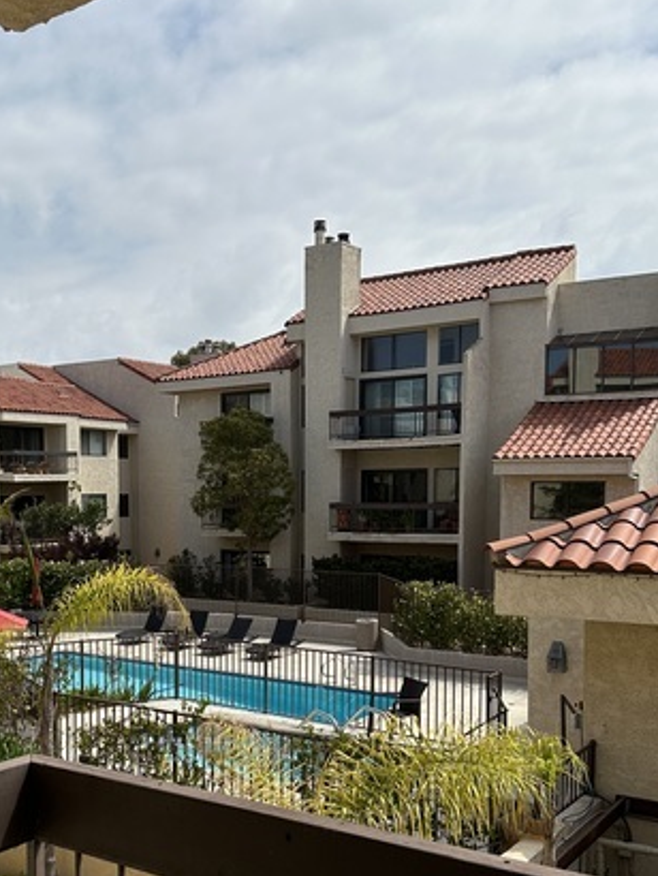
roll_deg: +0.0
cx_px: 205
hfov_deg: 36.4
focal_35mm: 39
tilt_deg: -6.5
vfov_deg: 47.3
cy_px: 565
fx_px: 987
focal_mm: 6.86
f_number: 1.78
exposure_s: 1/7576
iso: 80
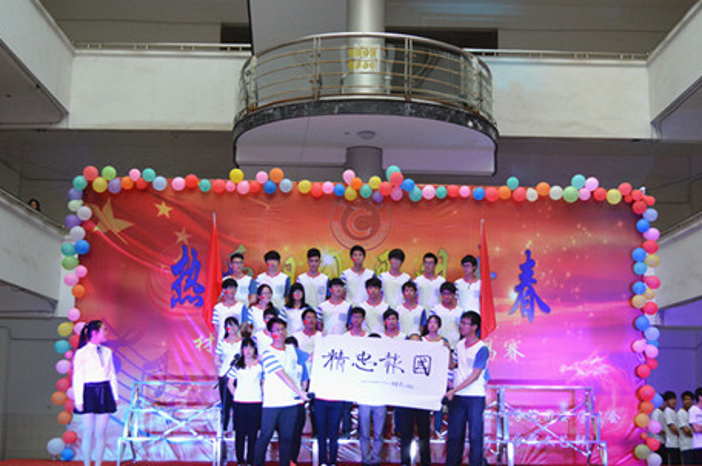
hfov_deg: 41.9
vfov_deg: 28.5
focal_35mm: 47
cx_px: 369
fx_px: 916
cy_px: 268
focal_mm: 26
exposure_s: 1/500
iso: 1800
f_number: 4.2
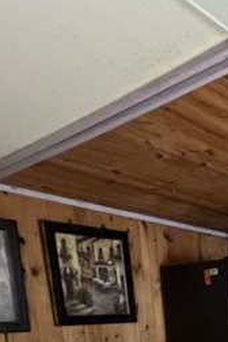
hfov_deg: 21.1
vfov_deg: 36.7
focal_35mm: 43
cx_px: 410
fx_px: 408
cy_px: 395
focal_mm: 1.57
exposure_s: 1/40
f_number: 1.8
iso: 800
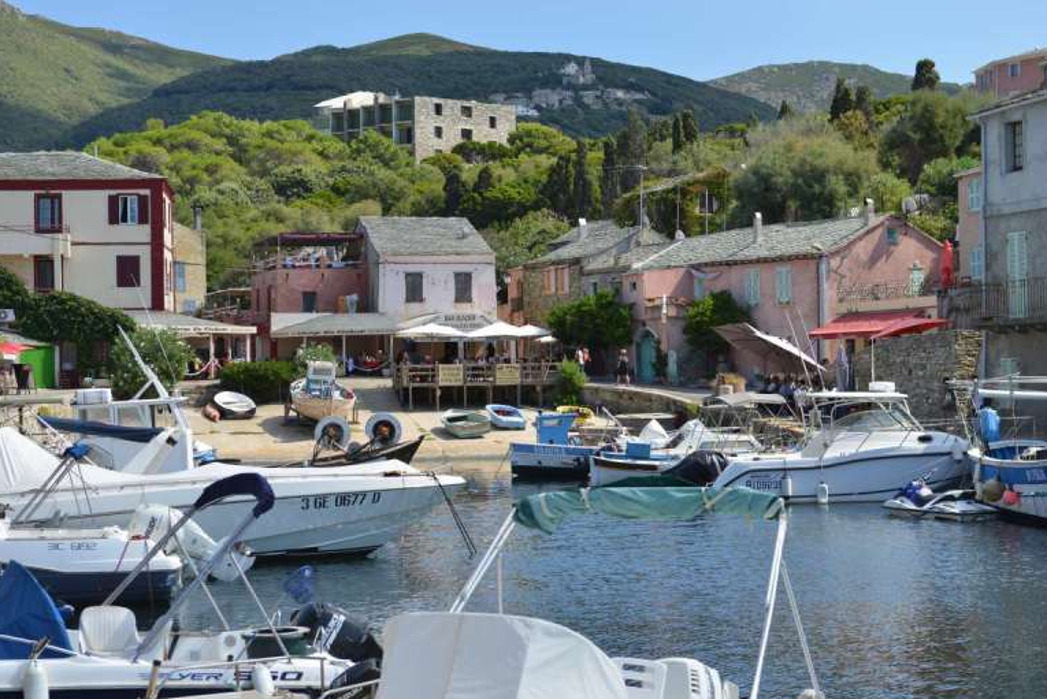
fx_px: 2008
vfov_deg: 19.8
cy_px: 354
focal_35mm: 69
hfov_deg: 29.2
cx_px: 519
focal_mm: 66
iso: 125
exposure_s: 1/160
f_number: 6.3
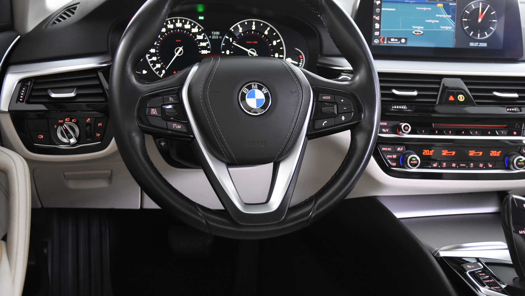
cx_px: 262
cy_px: 126
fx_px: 626
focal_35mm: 45
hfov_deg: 45.5
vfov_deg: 26.5
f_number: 3.2
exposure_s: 1/50
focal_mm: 28
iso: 4000
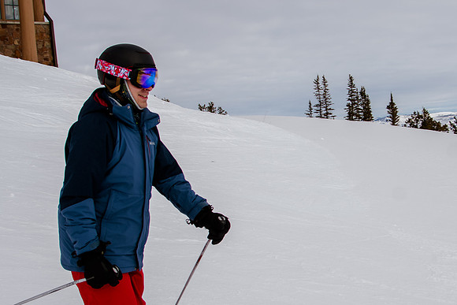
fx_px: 690
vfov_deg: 24.9
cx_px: 305
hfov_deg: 36.3
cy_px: 169
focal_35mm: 54
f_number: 5.6
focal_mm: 24
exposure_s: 1/1250
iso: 400
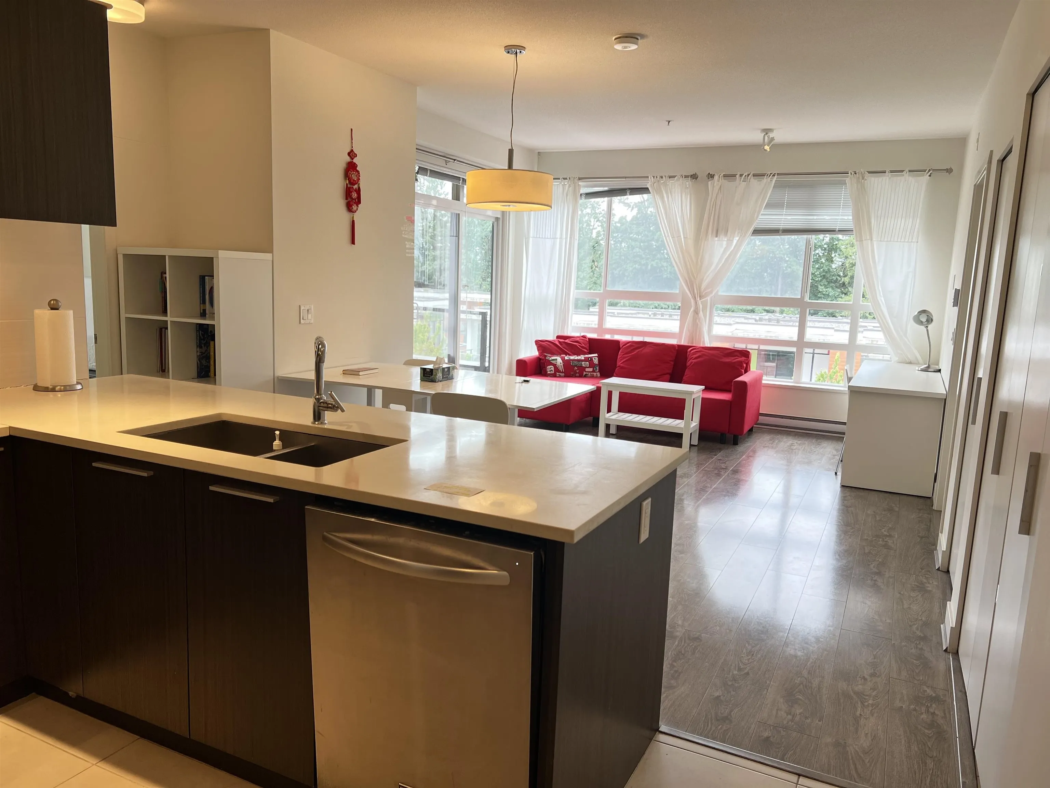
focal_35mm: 26
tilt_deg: -9.2
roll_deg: -2.4
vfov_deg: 53.1
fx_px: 789
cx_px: 525
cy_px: 394
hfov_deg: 67.3
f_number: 1.5
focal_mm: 5.7
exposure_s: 1/123
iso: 50
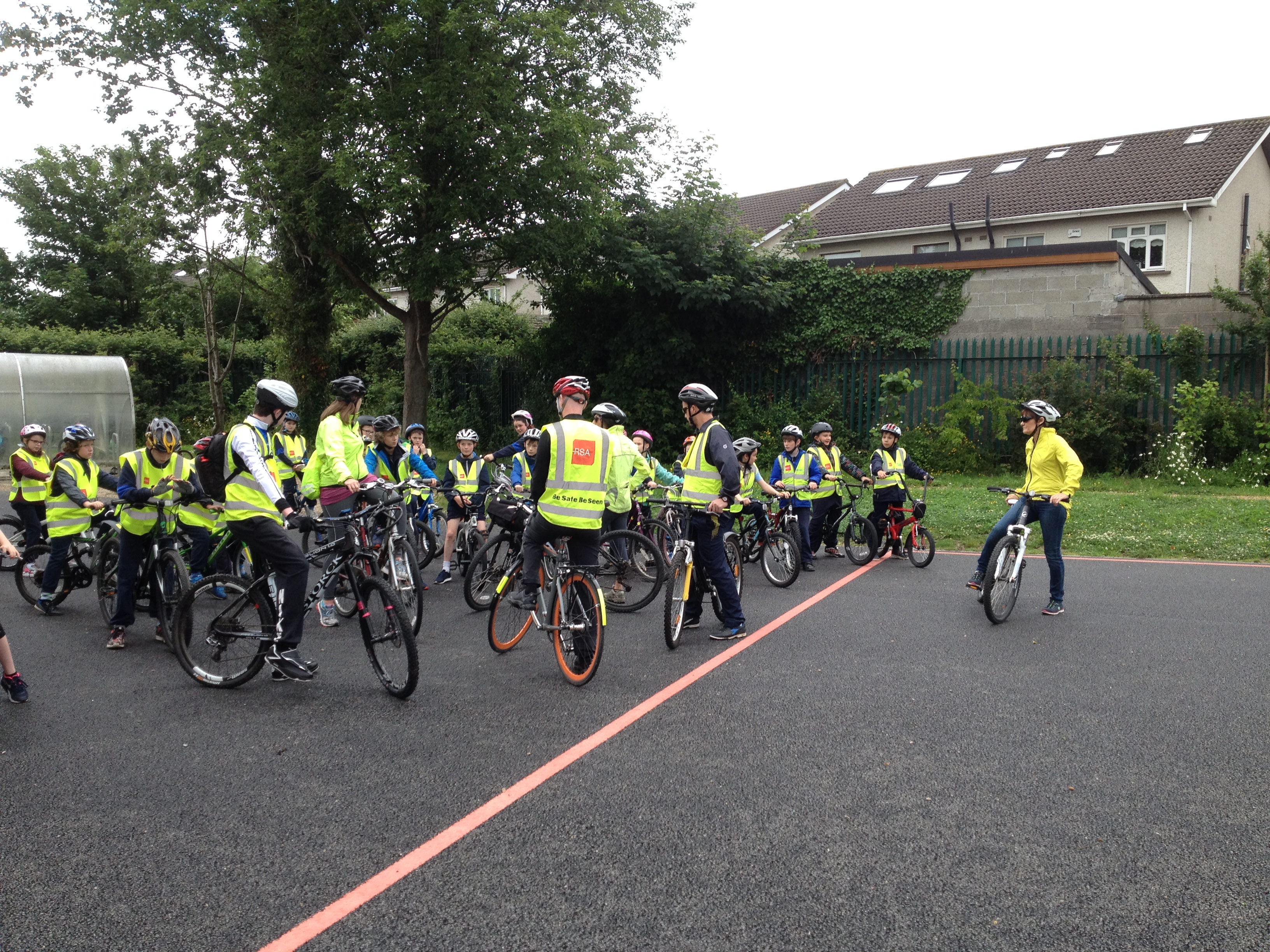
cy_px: 476
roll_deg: +0.8
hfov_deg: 52.6
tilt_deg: -6.9
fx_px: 1284
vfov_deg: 40.7
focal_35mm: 35
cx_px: 635
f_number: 2.4
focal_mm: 4.28
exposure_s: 1/269
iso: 50
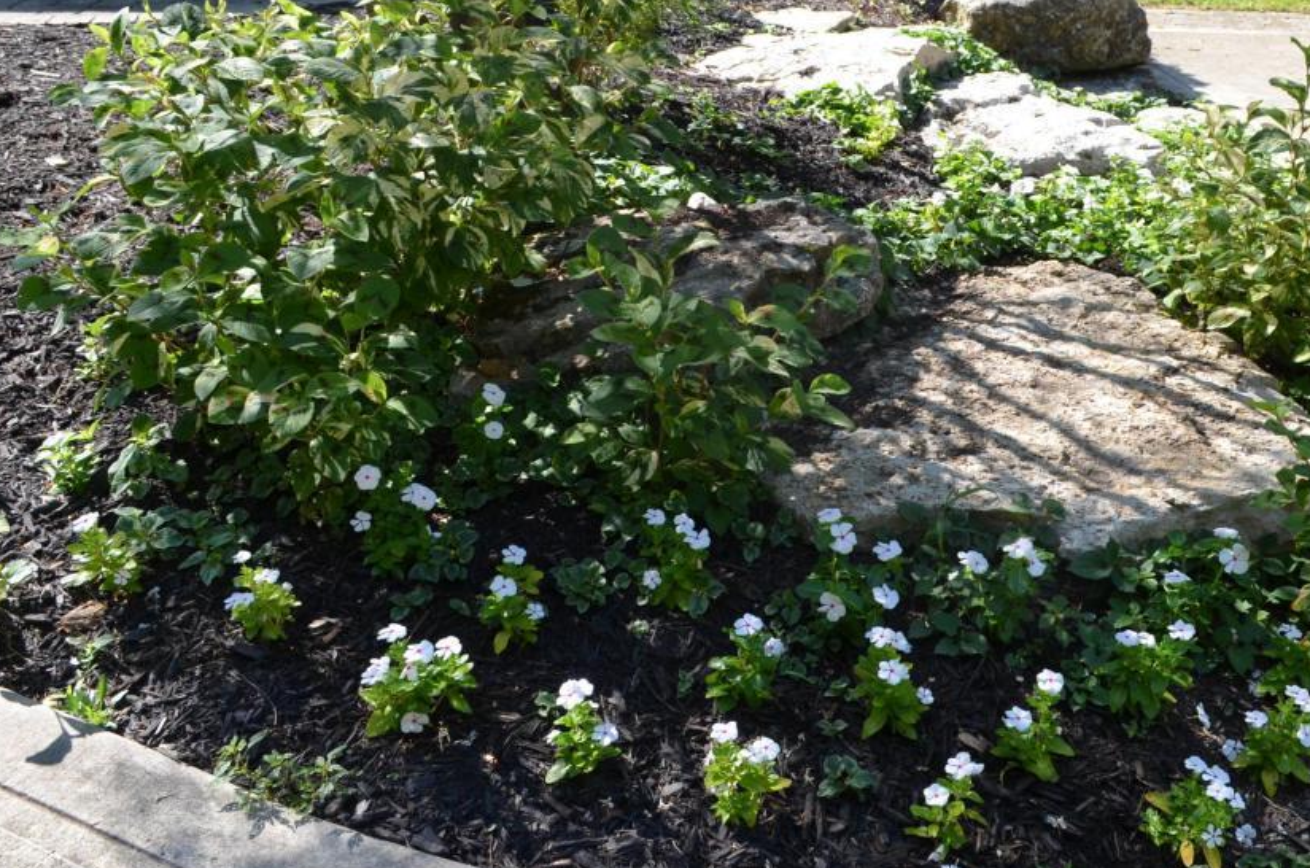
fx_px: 1380
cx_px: 812
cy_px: 278
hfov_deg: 50.3
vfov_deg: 34.5
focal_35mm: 38
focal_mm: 18
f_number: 6.7
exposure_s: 1/180
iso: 200
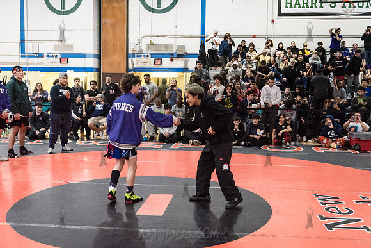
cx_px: 186
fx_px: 392
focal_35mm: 38
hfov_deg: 50.7
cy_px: 124
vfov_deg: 35.1
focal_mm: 38
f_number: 3.2
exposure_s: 1/320
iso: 8000
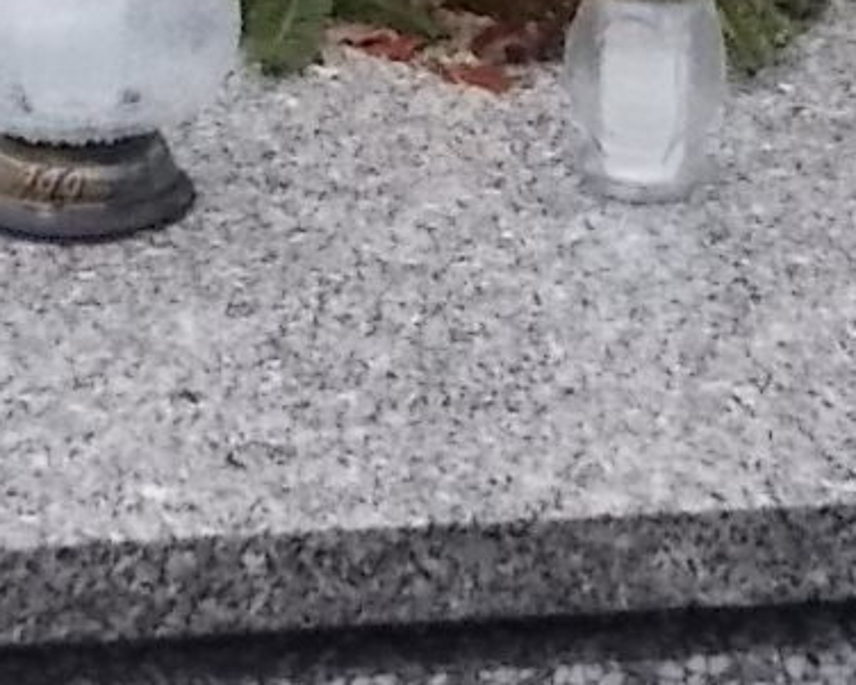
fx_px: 2737
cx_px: 319
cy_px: -152
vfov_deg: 13.8
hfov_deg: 17.7
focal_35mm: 108
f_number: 3.2
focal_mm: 4.6
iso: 400
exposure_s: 1/250
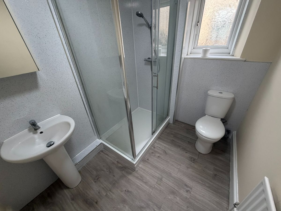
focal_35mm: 14
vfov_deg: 85.7
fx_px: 114
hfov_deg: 102.1
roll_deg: +4.4
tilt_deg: -30.7
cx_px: 140
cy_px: 106
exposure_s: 1/100
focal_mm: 2.22
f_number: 2.2
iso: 200
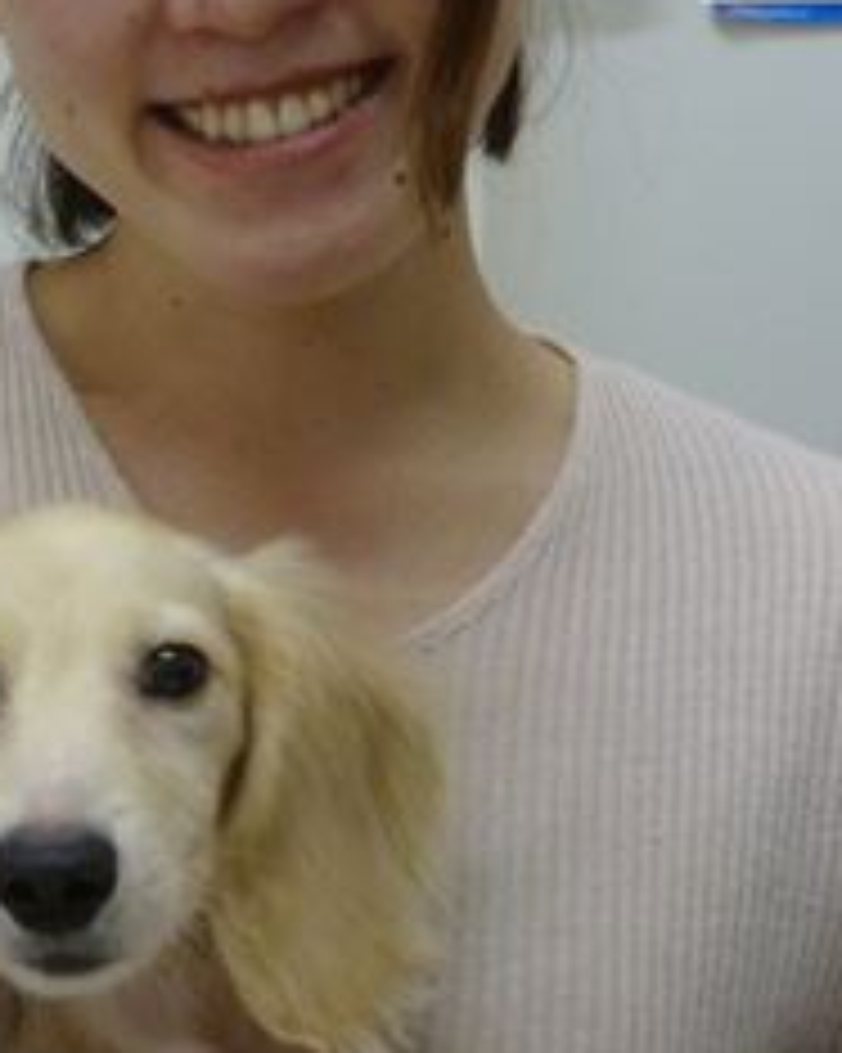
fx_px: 2182
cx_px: 68
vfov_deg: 26.6
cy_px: 207
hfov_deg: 21.3
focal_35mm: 70
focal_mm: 5
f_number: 3.1
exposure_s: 1/60
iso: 320
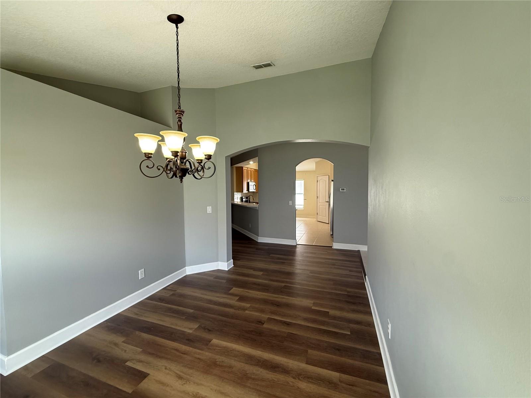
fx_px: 215
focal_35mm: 14
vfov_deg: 85.7
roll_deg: +0.0
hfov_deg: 102.1
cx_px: 266
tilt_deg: -2.6
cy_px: 199
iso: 250
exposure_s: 1/120
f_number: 2.2
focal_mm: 2.22
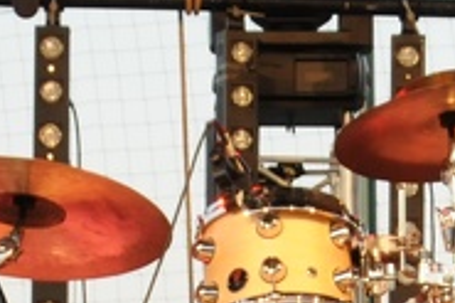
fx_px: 4296
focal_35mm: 340
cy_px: 314
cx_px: 541
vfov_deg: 4.0
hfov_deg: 6.0
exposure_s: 1/80
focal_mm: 35
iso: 800
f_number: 8
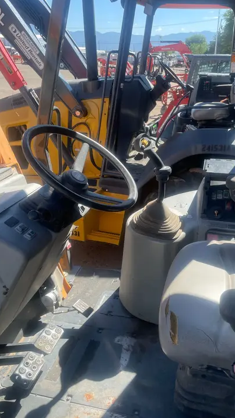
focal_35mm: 29
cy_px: 207
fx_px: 321
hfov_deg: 39.9
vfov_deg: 66.1
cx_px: 146
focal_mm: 4.2
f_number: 1.6
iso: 50
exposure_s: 1/1221
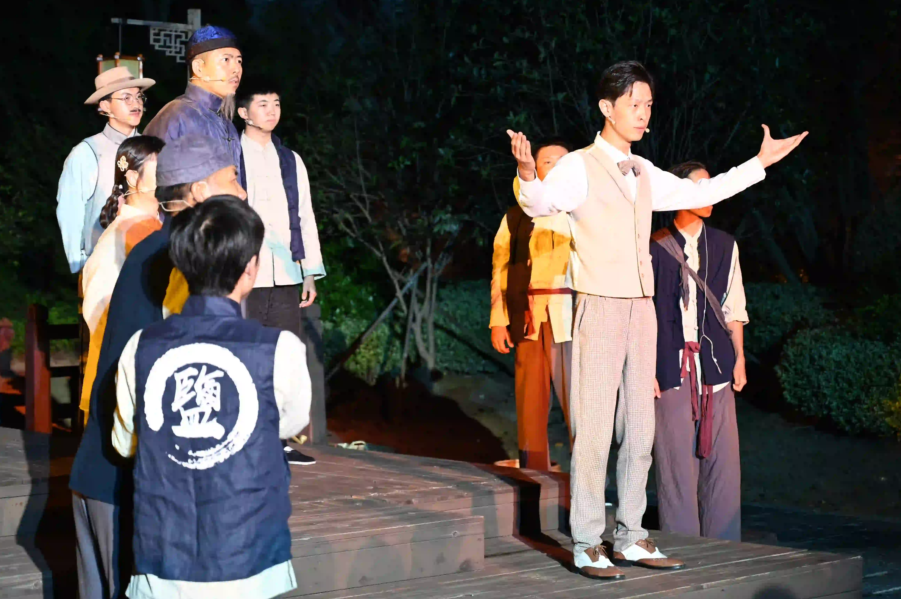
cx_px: 513
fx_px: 2051
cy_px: 271
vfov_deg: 16.6
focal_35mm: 82
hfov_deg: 24.8
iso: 2200
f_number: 4
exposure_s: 1/125
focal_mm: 70
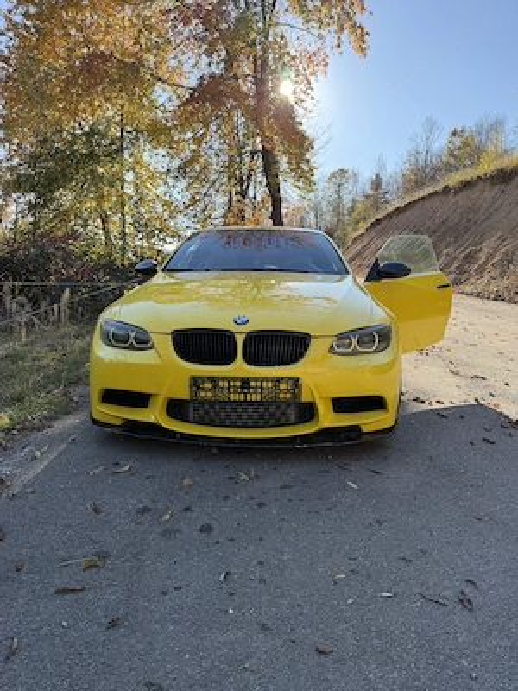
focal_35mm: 24
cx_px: 259
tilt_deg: -7.5
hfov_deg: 56.8
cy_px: 346
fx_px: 479
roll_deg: -4.4
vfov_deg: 71.6
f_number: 1.78
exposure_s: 1/1493
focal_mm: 6.76
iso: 100
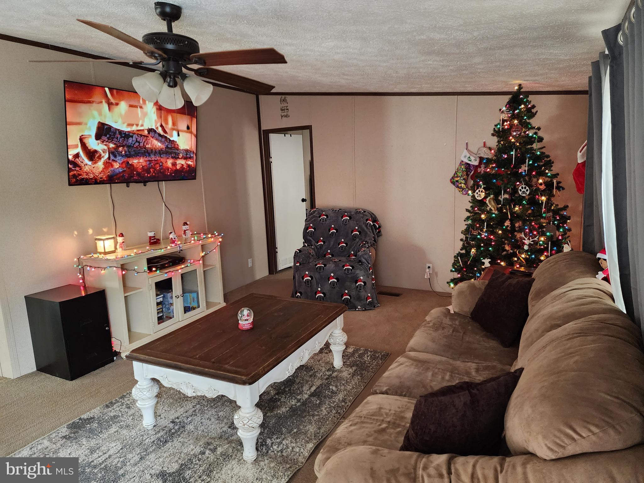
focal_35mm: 23
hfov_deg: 73.9
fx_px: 428
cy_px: 242
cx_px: 322
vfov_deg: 58.9
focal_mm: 6.4
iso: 800
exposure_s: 1/60
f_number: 1.8
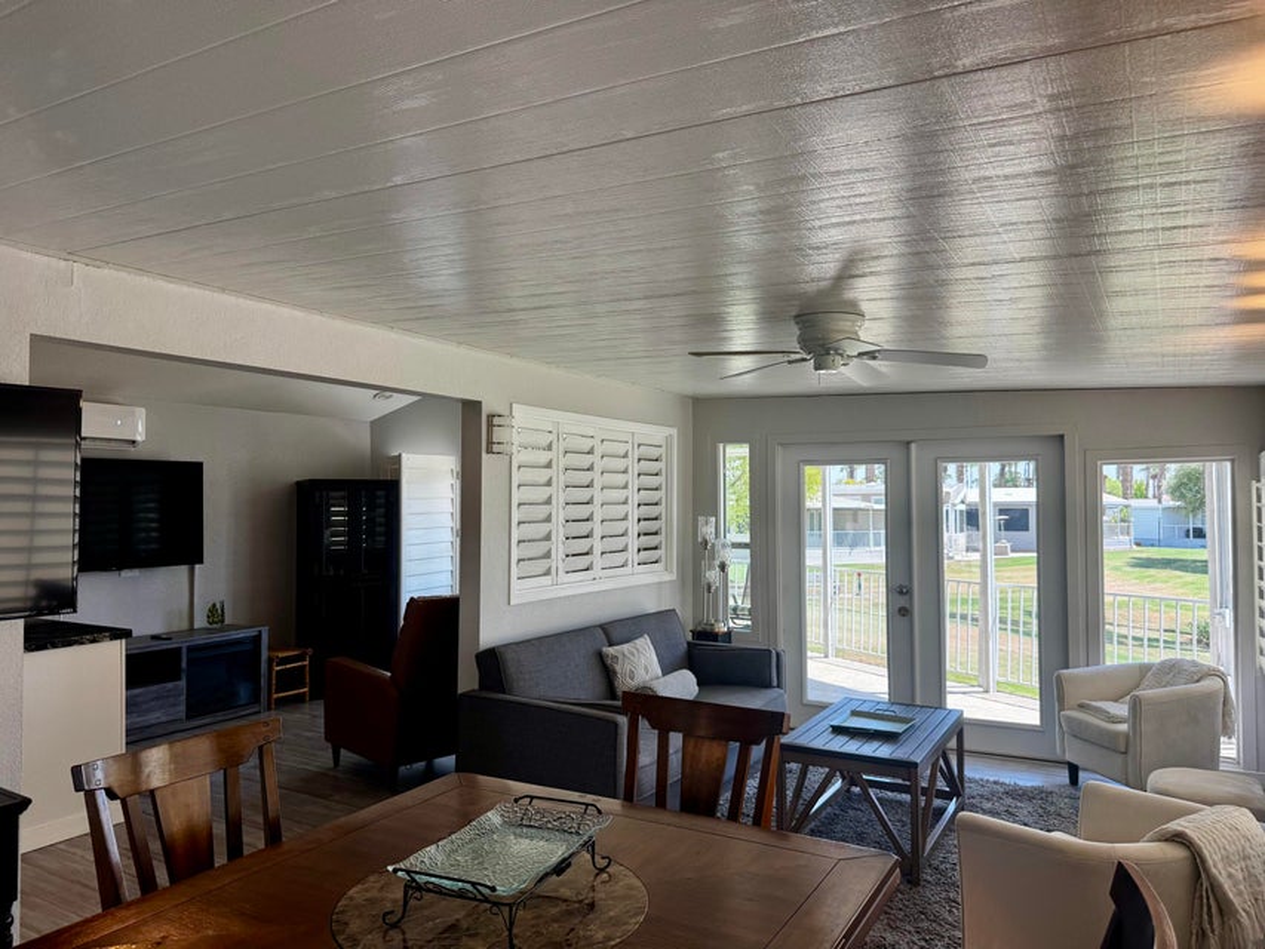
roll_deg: -0.9
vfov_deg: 56.8
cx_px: 632
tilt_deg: +1.9
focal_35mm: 24
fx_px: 877
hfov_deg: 71.6
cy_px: 474
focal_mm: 6.76
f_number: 1.78
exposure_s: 1/387
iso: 80
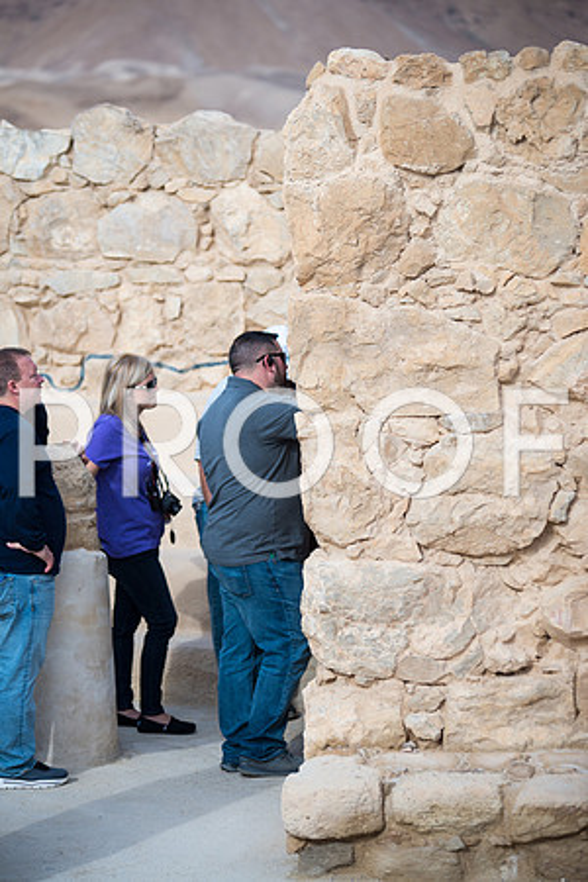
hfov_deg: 11.4
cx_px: 294
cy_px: 441
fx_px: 2940
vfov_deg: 17.1
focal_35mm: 120
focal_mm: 120
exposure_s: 1/4000
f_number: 2.8
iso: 200
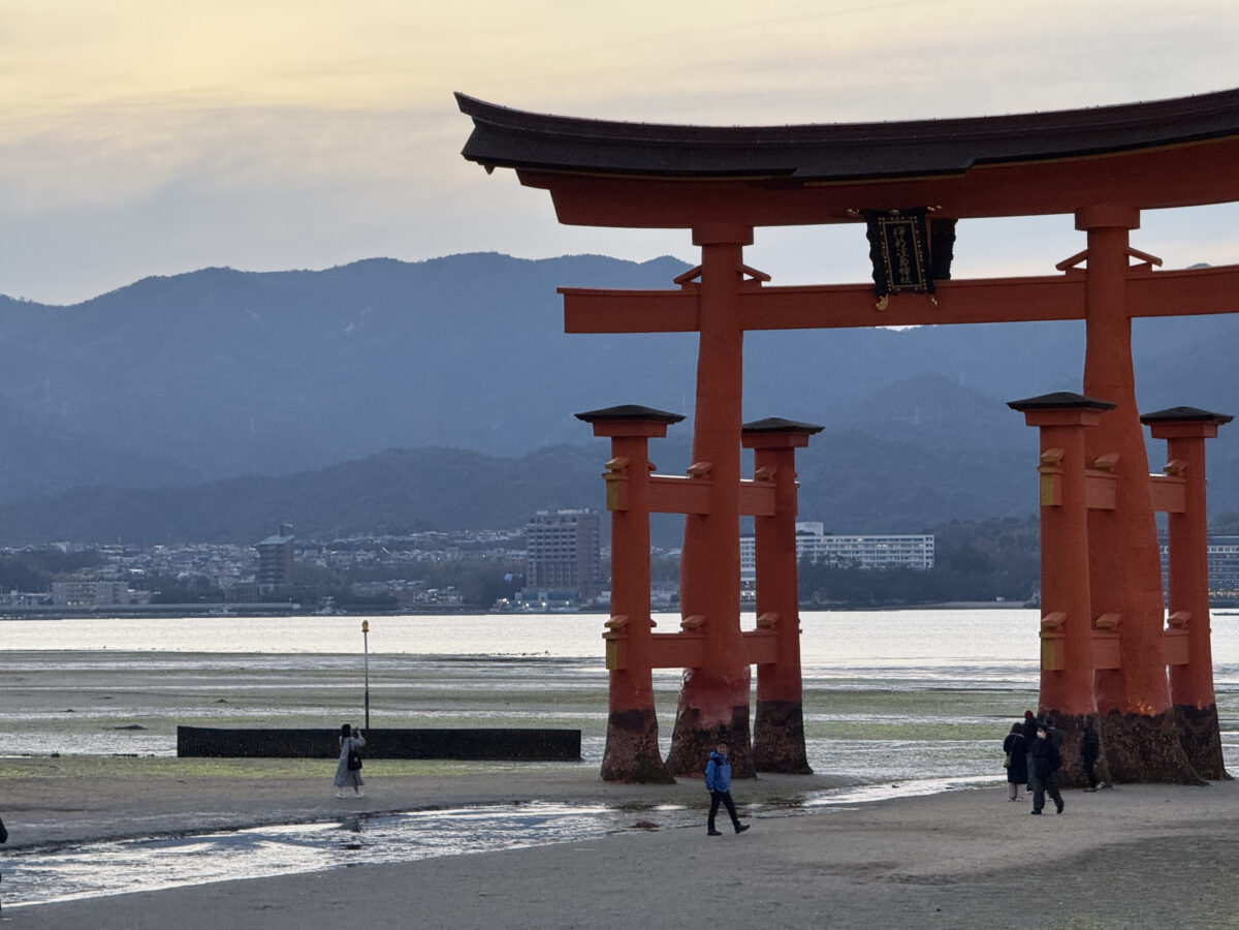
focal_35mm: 120
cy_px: 465
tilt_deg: +2.2
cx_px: 620
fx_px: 4295
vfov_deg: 12.3
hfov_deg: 16.4
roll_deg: -1.4
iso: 200
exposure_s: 1/99
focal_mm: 15.66
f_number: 2.8
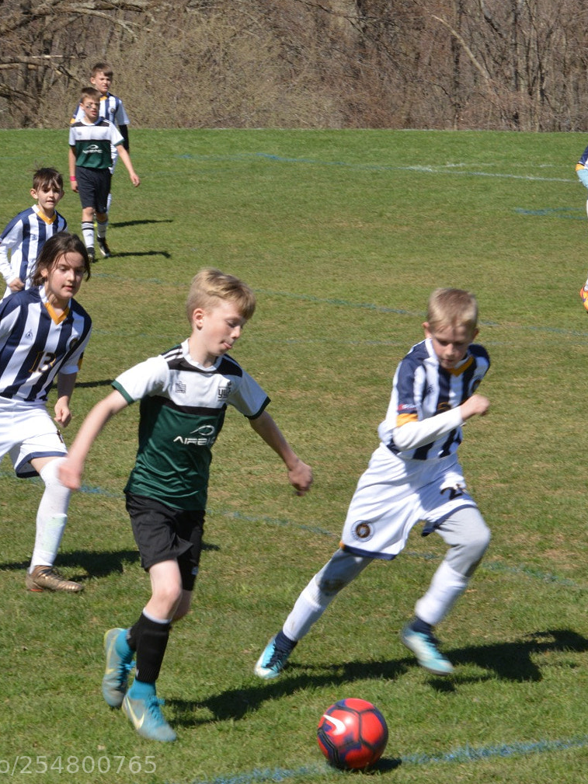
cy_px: 411
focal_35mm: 183
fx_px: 4144
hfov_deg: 8.1
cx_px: 372
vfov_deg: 10.8
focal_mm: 120
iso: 640
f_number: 22
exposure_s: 1/160
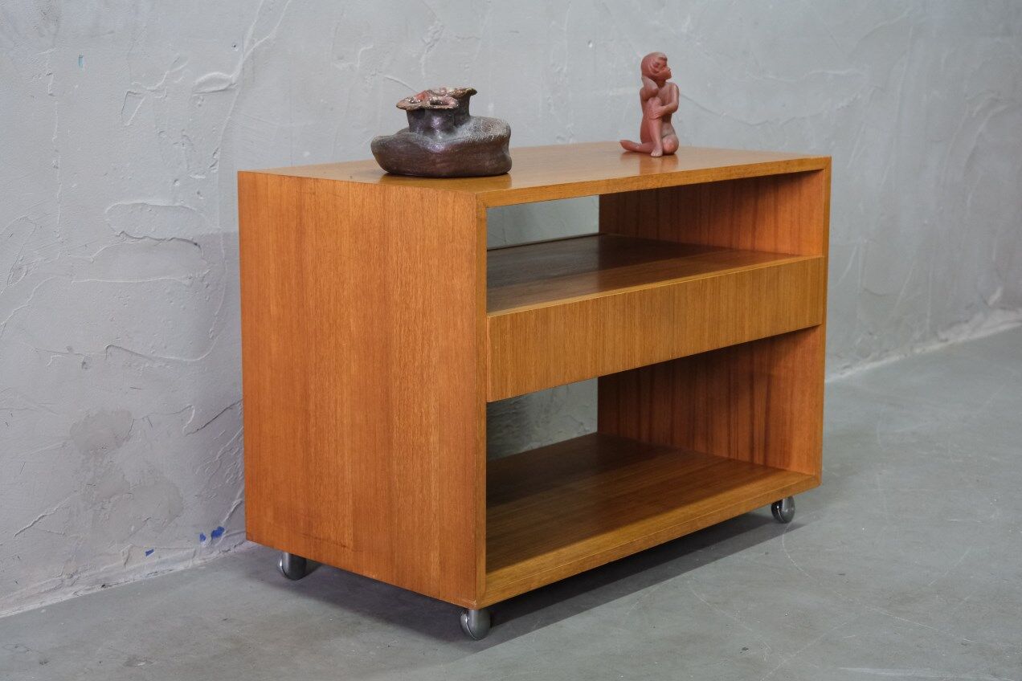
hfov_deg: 35.6
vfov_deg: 24.2
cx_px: 511
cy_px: 340
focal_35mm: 56
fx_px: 1590
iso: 2500
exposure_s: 1/56
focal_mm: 37.6
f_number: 4
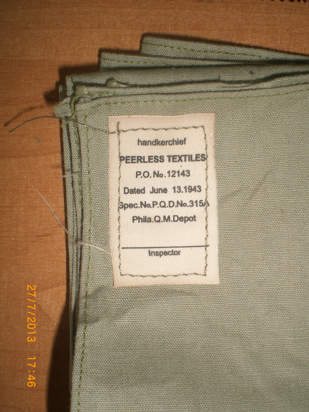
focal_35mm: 38
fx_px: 452
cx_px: 154
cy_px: 206
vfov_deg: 49.0
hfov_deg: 37.7
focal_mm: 6.3
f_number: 4.4
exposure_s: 1/60
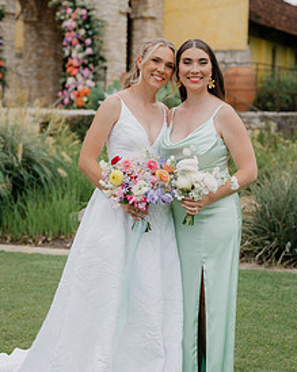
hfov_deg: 19.9
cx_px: 149
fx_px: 847
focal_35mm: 77
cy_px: 182
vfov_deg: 24.8
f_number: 2.5
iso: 64
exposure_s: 1/1250
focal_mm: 50
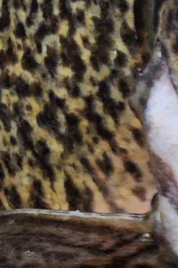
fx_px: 1352
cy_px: 243
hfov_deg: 5.2
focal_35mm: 182
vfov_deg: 11.2
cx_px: 1001
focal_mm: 6.4
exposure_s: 1/180
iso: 32
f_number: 1.8
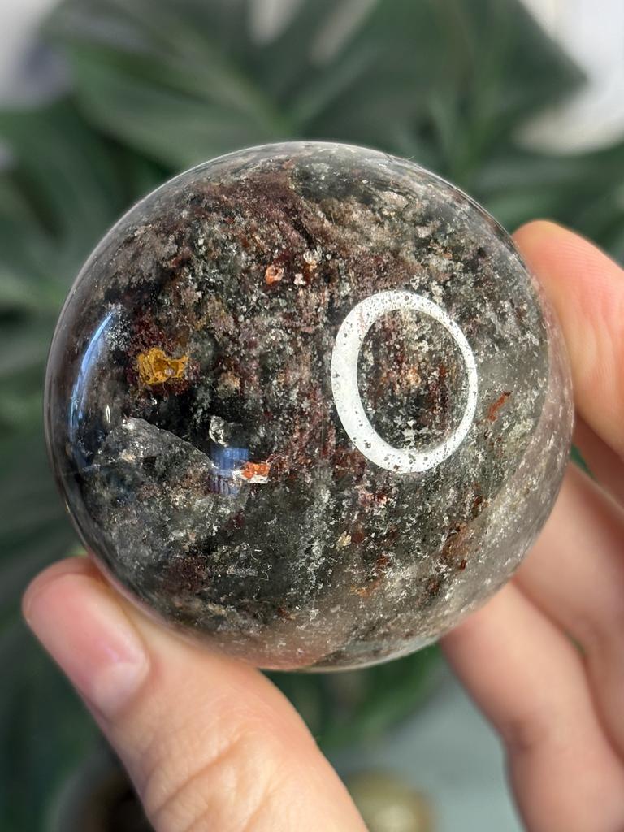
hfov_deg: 28.0
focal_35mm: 52
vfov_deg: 36.8
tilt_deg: -30.1
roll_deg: +2.8
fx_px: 1250
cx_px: 312
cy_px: 416
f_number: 1.6
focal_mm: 5.96
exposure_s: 1/94
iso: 50
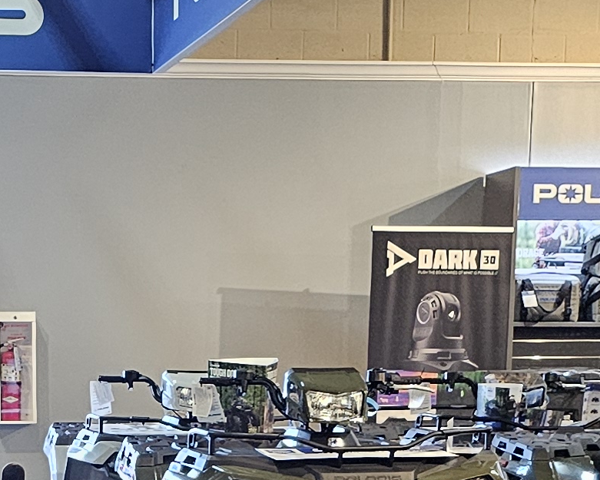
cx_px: 71
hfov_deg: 16.5
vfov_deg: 12.5
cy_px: 793
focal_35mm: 115
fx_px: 2042
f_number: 1.7
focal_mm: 6.3
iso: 640
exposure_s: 1/120
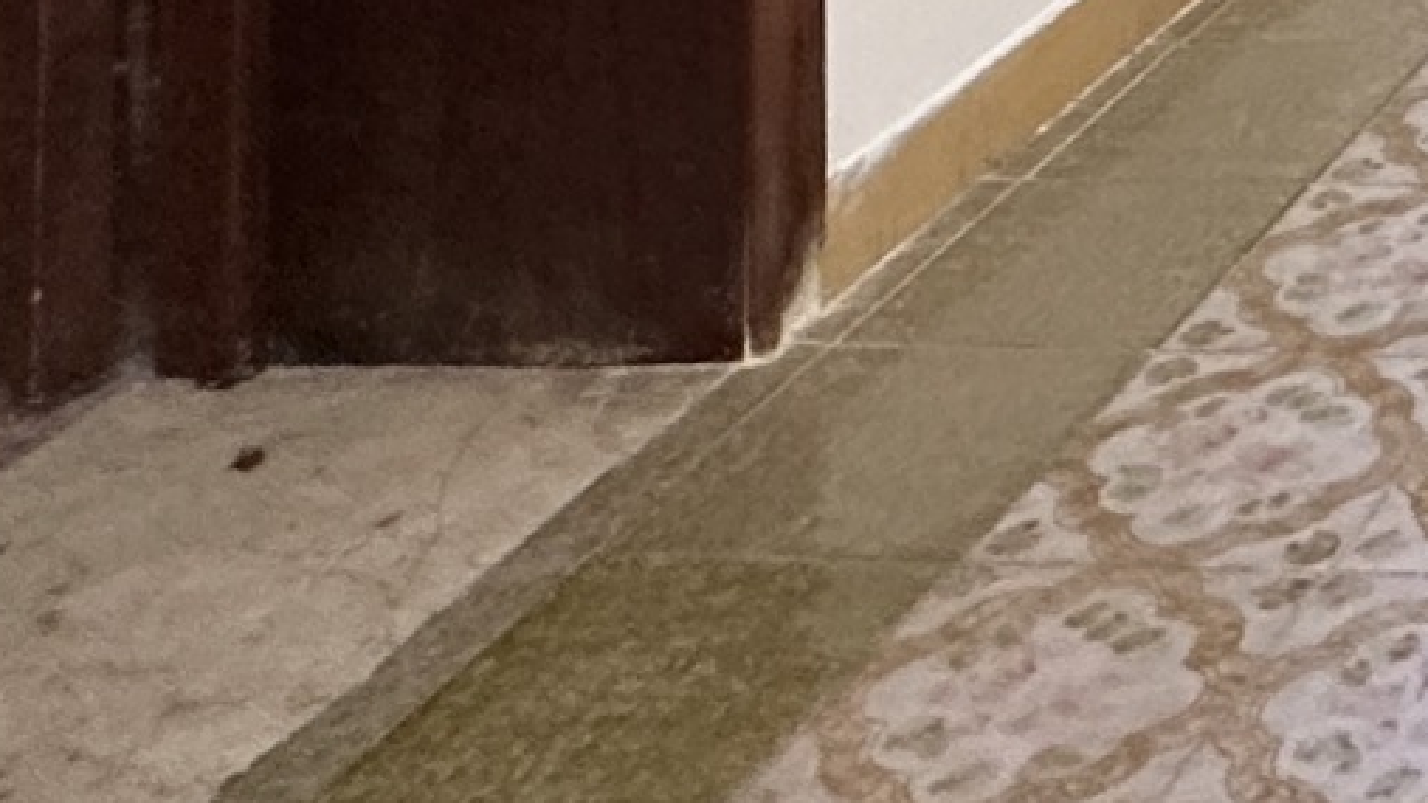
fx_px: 2915
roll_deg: +1.8
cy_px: -1426
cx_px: 2439
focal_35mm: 77
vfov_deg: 11.3
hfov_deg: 20.8
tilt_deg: +3.5
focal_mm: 2.22
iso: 320
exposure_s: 1/99
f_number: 2.2
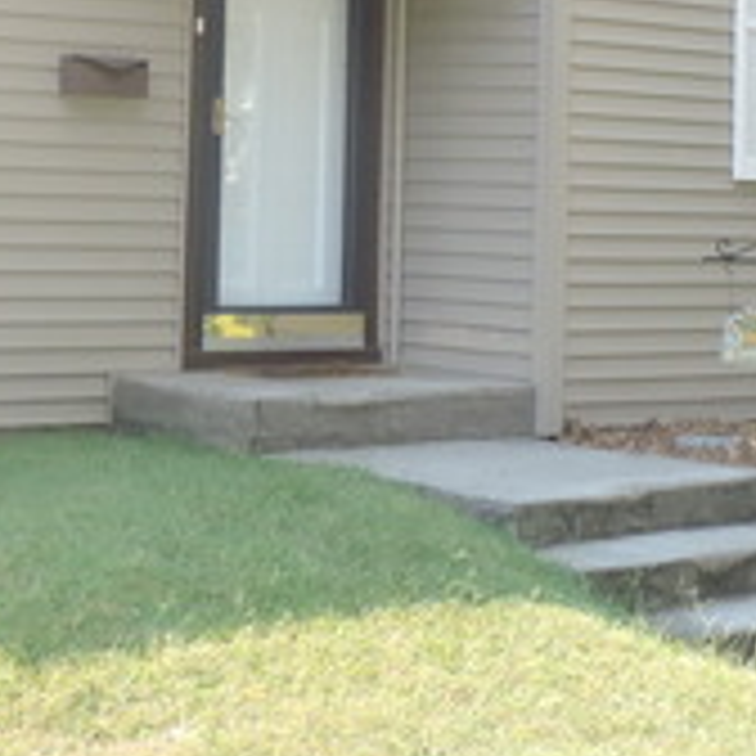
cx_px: 81
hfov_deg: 17.0
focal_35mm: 101
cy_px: 63
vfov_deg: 17.0
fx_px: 2496
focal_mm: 5.4
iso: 280
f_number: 3.1
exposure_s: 1/500
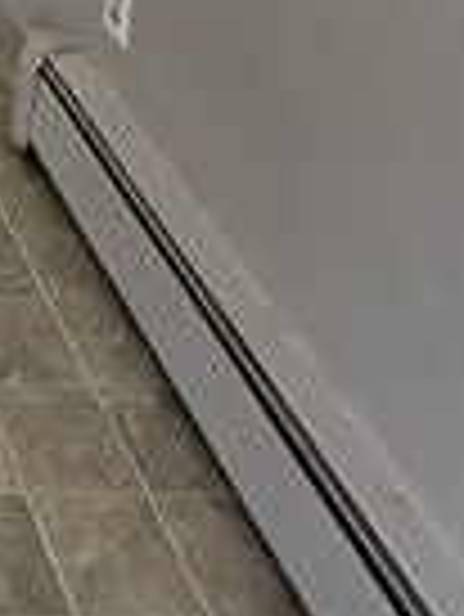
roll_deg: +1.1
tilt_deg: -10.9
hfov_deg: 15.6
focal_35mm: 68
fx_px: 1213
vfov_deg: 20.8
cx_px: -541
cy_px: -461
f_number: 2.2
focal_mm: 2.22
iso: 250
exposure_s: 1/60
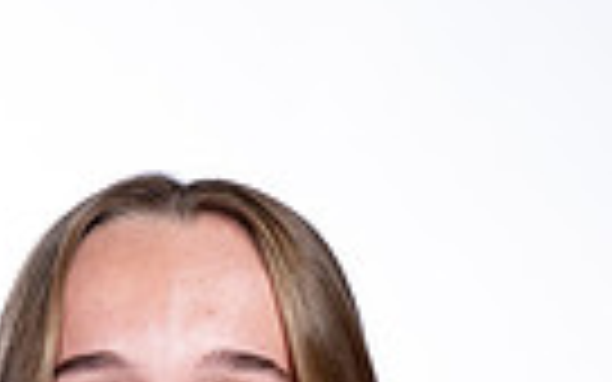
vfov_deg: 5.9
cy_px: 966
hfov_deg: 9.9
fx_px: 3536
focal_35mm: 212
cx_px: 104
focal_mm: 63
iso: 100
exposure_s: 1/250
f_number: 5.6
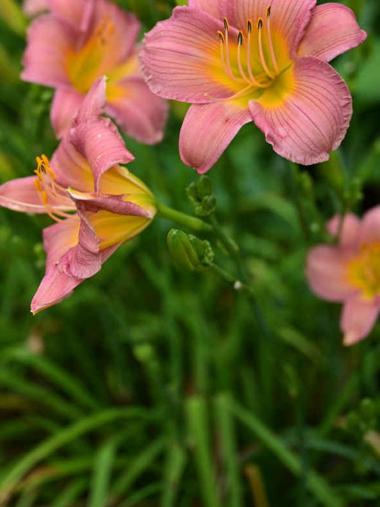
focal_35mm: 59
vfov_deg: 32.2
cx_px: 200
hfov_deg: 24.8
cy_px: 137
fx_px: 864
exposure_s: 1/2500
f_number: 2.8
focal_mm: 40
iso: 400
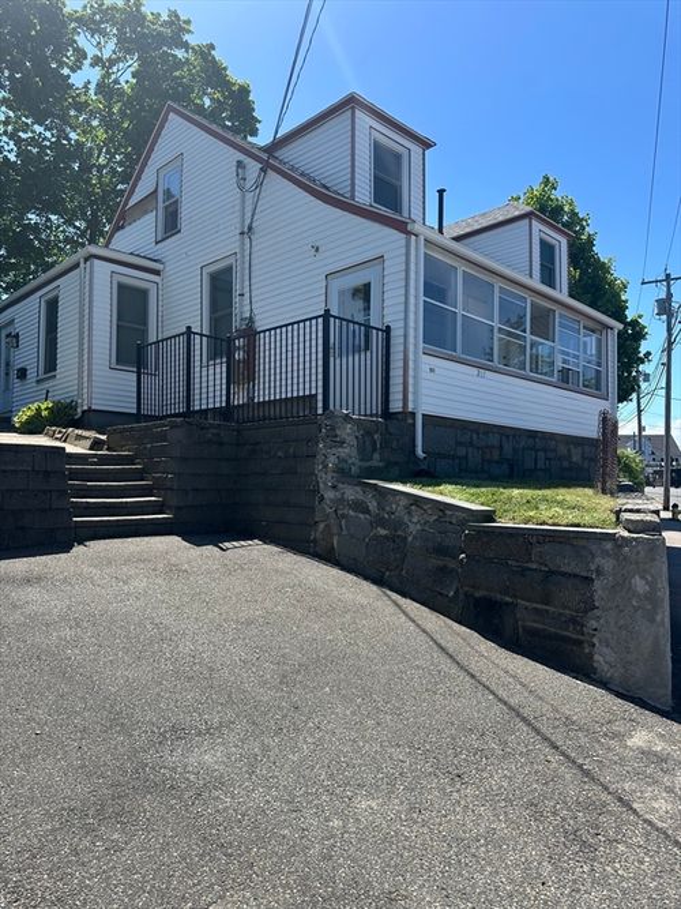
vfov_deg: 71.6
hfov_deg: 56.8
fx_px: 630
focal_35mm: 24
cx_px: 340
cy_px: 454
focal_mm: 6.86
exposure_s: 1/3155
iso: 80
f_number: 1.78
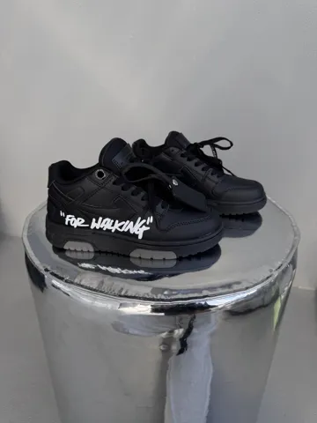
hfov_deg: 56.8
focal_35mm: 24
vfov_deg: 71.6
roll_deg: +0.8
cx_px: 158
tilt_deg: -25.5
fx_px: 293
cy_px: 212
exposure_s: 1/260
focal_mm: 6.76
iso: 64
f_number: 1.78
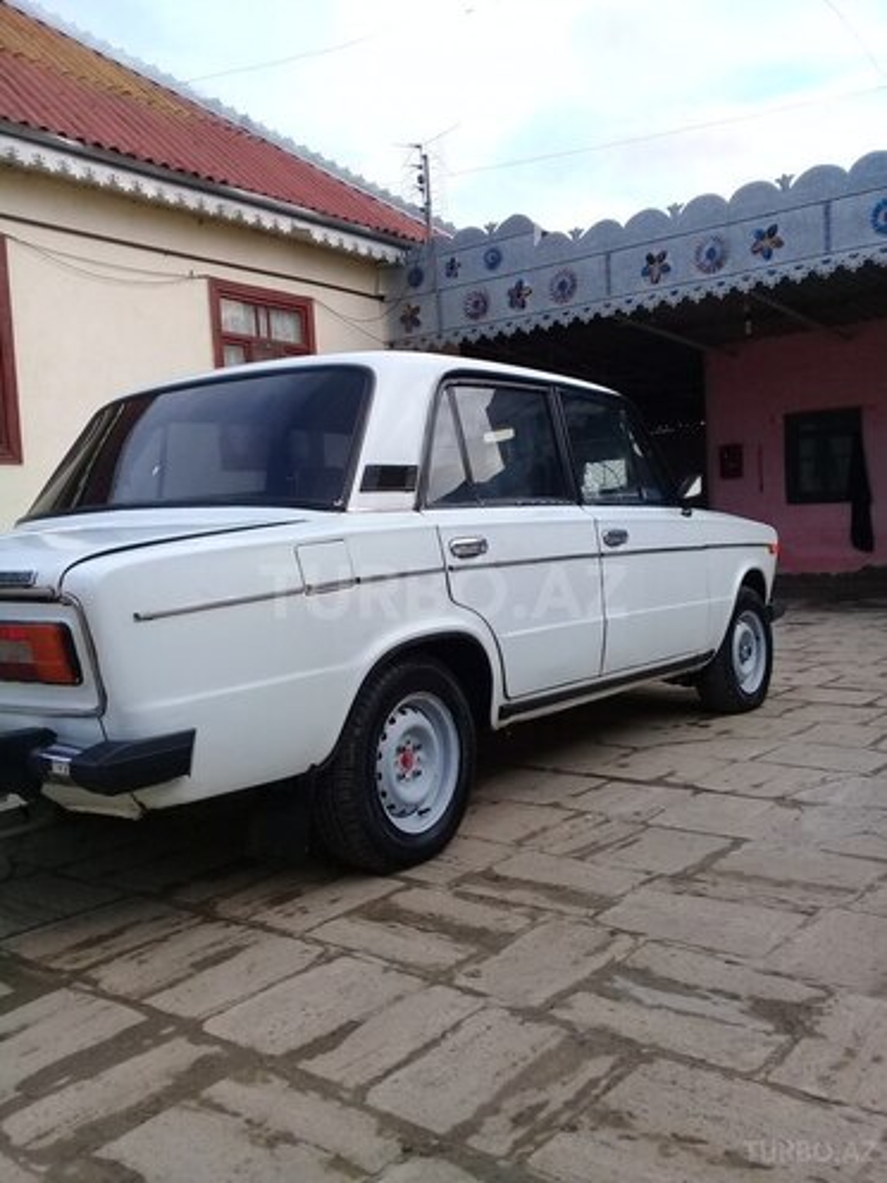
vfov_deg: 58.4
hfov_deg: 45.4
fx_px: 1059
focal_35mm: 31
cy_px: 592
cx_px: 444
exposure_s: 1/106
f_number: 2.2
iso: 50
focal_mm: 3.3
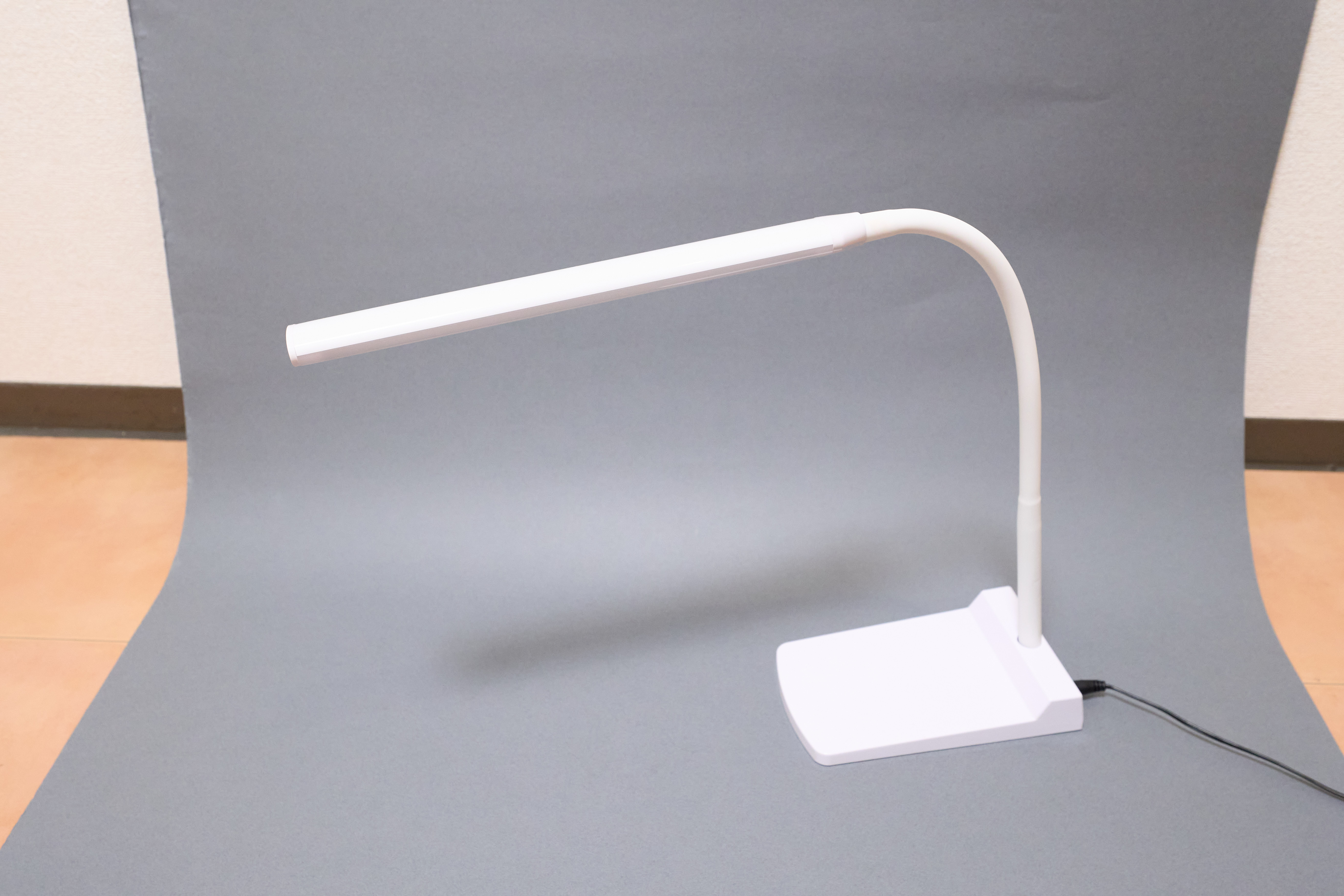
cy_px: 448
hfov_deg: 60.3
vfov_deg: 42.3
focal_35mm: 31
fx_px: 1158
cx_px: 672
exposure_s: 1/50
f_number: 5
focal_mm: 21
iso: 500
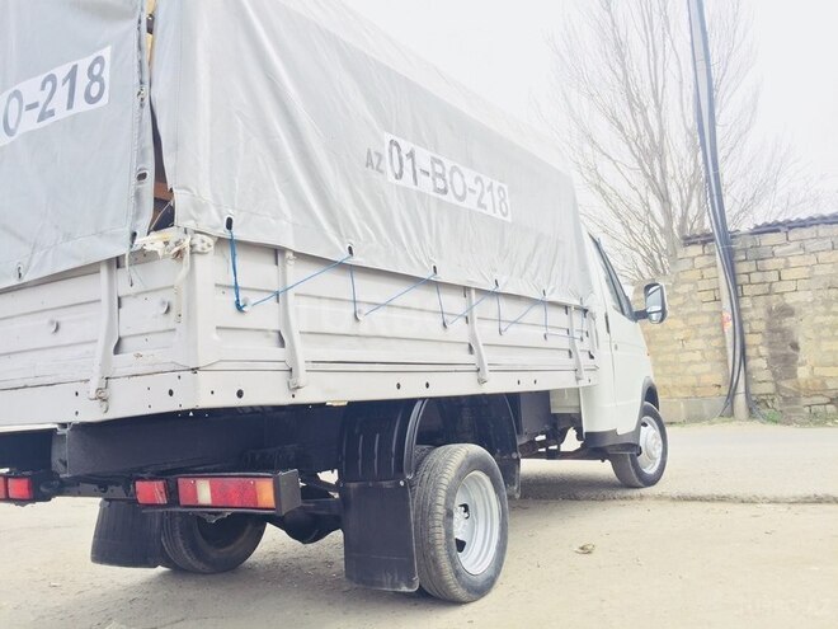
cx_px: 419
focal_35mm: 29
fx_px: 702
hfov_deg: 61.7
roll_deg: +2.7
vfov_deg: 48.2
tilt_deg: +5.5
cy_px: 314
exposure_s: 1/488
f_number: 2.2
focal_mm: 4.15
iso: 32
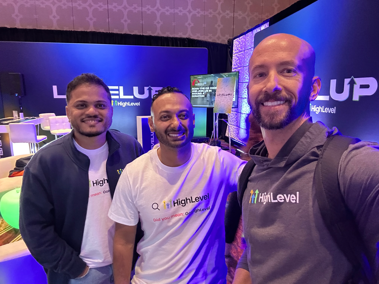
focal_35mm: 23
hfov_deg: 73.9
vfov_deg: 58.9
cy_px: 142
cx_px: 190
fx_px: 252
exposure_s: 1/30
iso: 640
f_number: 1.9
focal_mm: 2.69
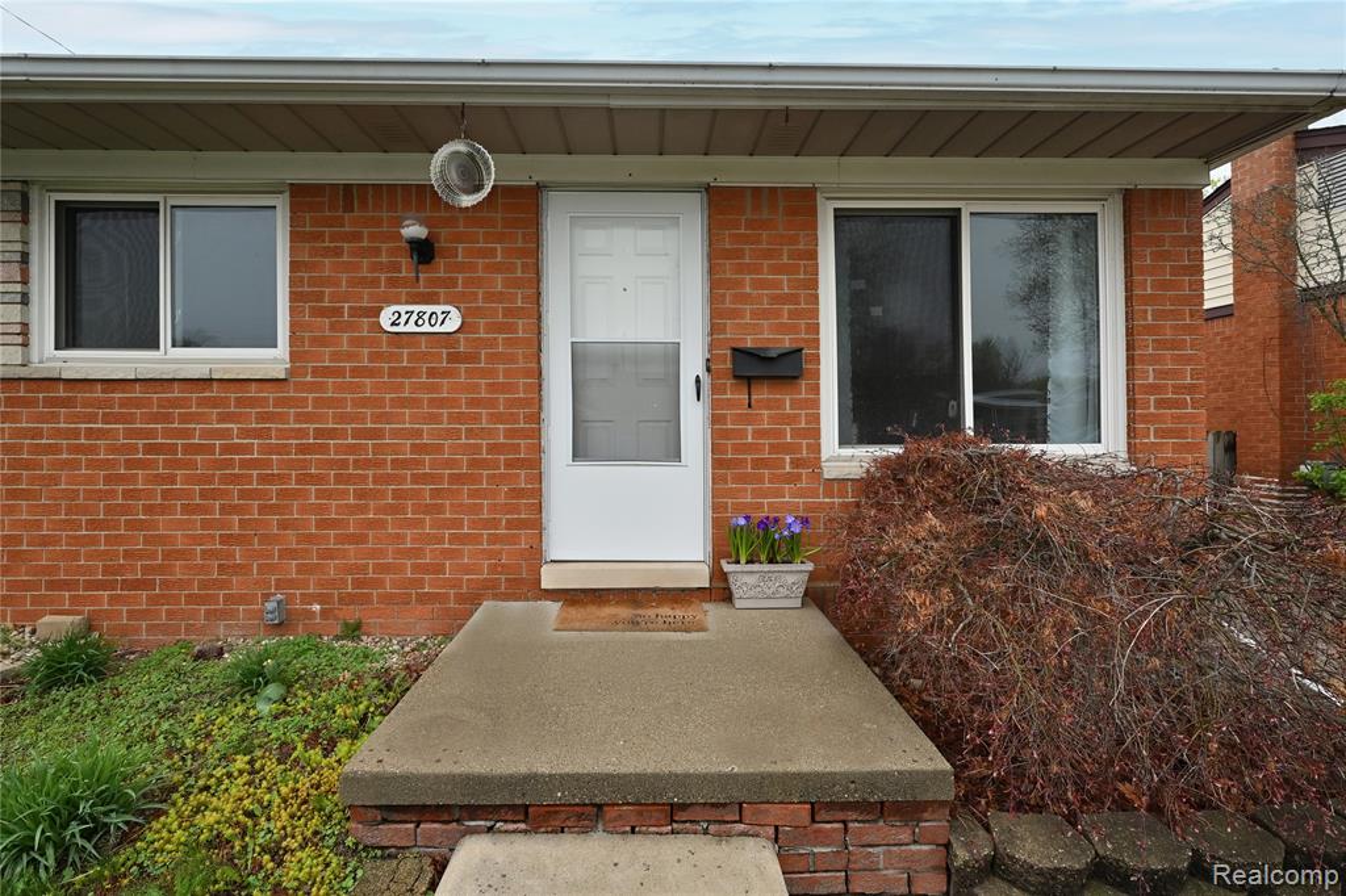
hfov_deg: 104.3
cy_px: 448
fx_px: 523
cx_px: 673
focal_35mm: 14
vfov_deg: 81.2
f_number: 11
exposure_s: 1/200
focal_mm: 14
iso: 320
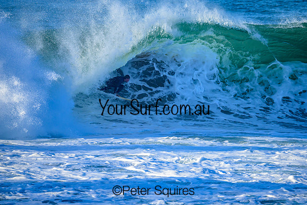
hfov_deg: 2.6
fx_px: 6823
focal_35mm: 800
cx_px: 154
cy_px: 102
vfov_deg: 1.7
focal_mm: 800
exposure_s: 1/2000
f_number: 8
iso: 800
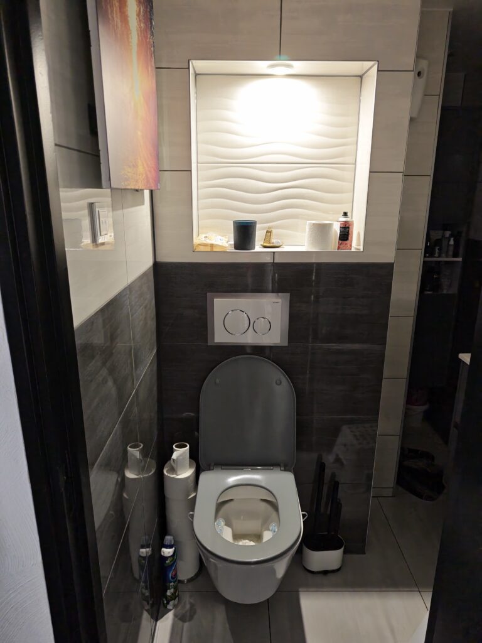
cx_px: 241
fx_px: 427
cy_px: 322
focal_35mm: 23
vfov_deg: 73.9
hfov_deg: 58.9
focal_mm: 6.55
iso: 200
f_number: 1.6
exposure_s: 1/50
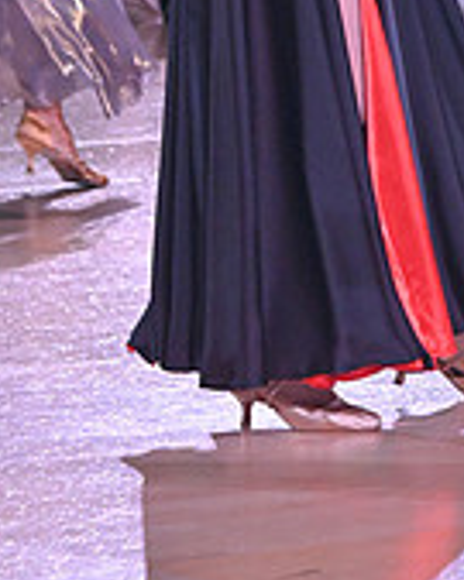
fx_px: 5550
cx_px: 634
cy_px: -285
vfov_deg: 5.9
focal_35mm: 323
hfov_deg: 4.8
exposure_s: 1/400
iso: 4000
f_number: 7.1
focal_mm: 100
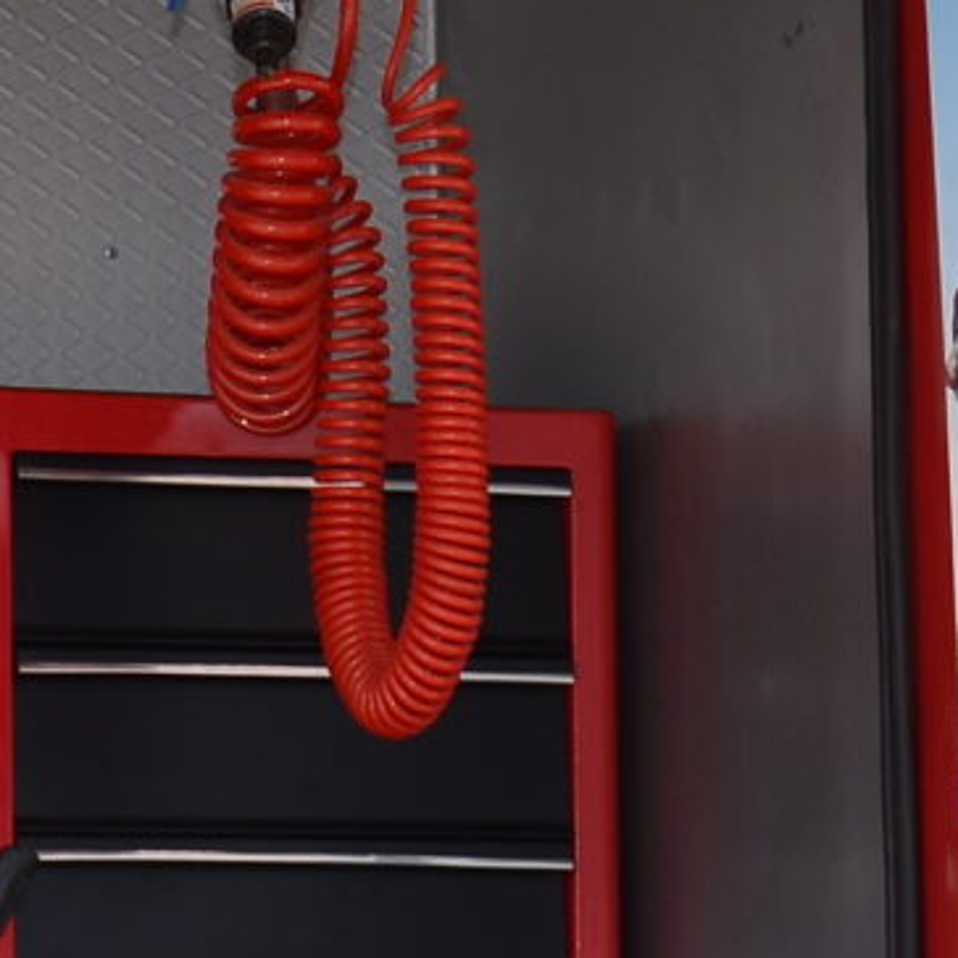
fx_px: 10646
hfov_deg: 5.2
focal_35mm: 340
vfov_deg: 5.1
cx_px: 479
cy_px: 1632
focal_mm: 38
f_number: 6.3
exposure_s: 1/200
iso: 100
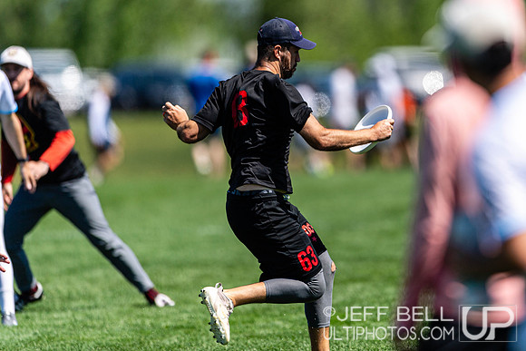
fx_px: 8138
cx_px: 366
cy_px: 107
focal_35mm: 557
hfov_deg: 3.7
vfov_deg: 2.5
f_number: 2.8
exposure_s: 1/3200
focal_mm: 400
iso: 160
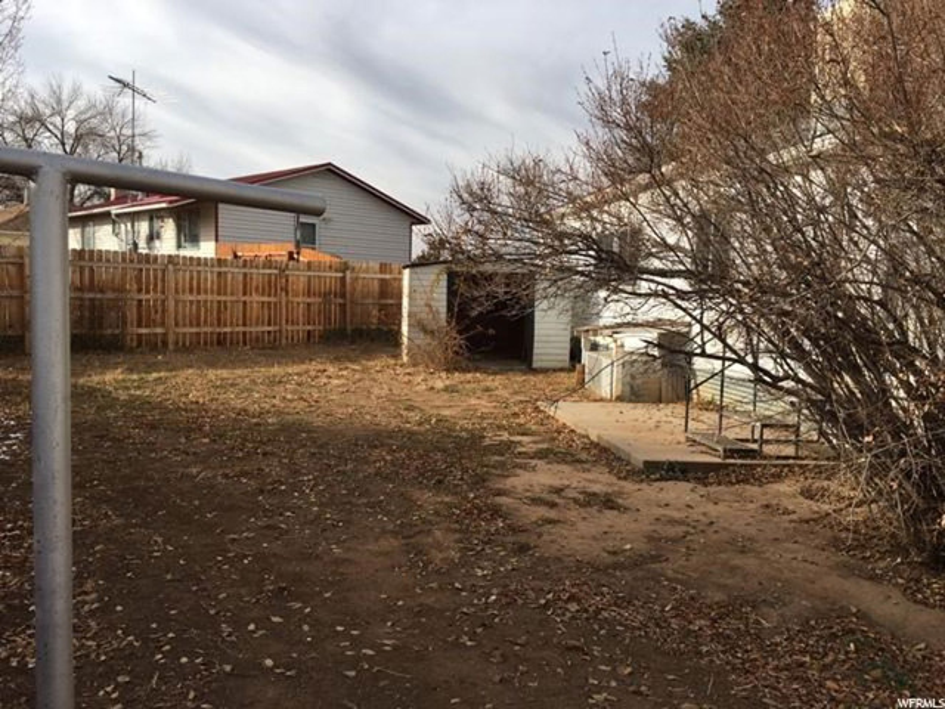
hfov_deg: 61.7
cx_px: 472
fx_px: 792
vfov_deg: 48.2
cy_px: 354
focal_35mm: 29
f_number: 2.2
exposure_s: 1/1374
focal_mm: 4.15
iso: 25
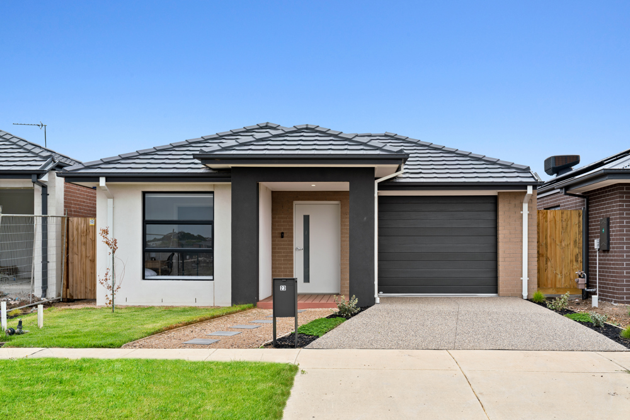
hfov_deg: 43.6
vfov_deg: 29.9
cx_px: 315
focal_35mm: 45
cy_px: 210
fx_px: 788
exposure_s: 1/200
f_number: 7.1
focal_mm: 45
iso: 100
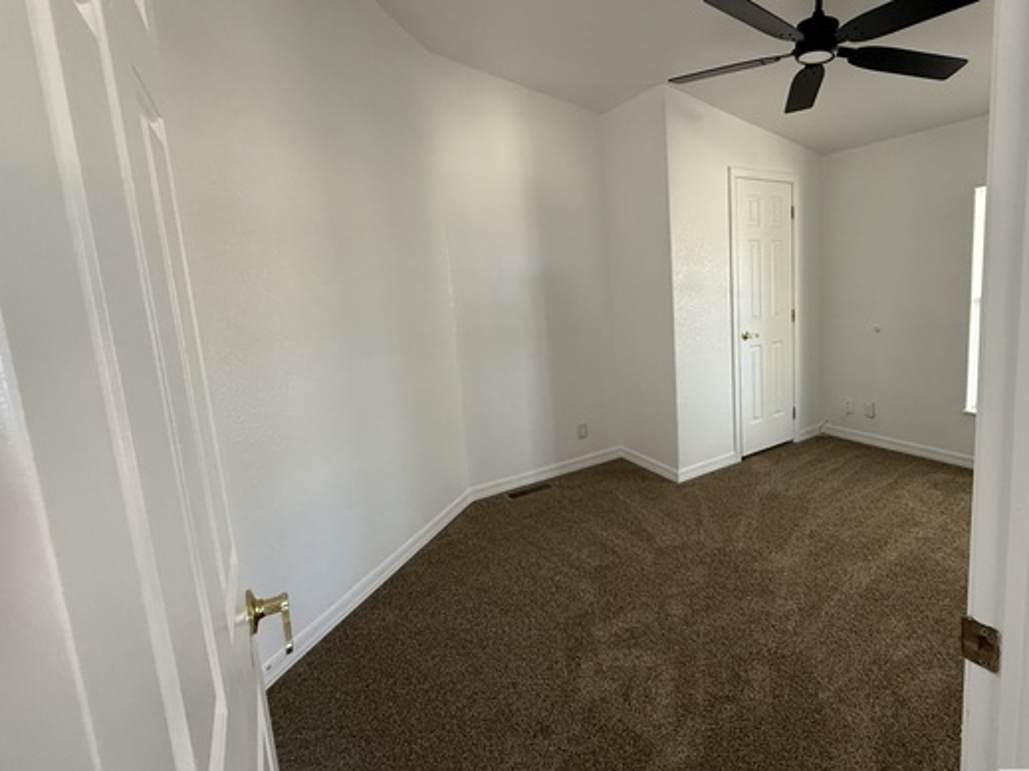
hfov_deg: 85.8
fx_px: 535
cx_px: 653
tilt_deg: -8.3
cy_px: 353
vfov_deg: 71.4
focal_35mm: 18
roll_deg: +3.1
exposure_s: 1/84
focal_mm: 2.22
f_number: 2.2
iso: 400
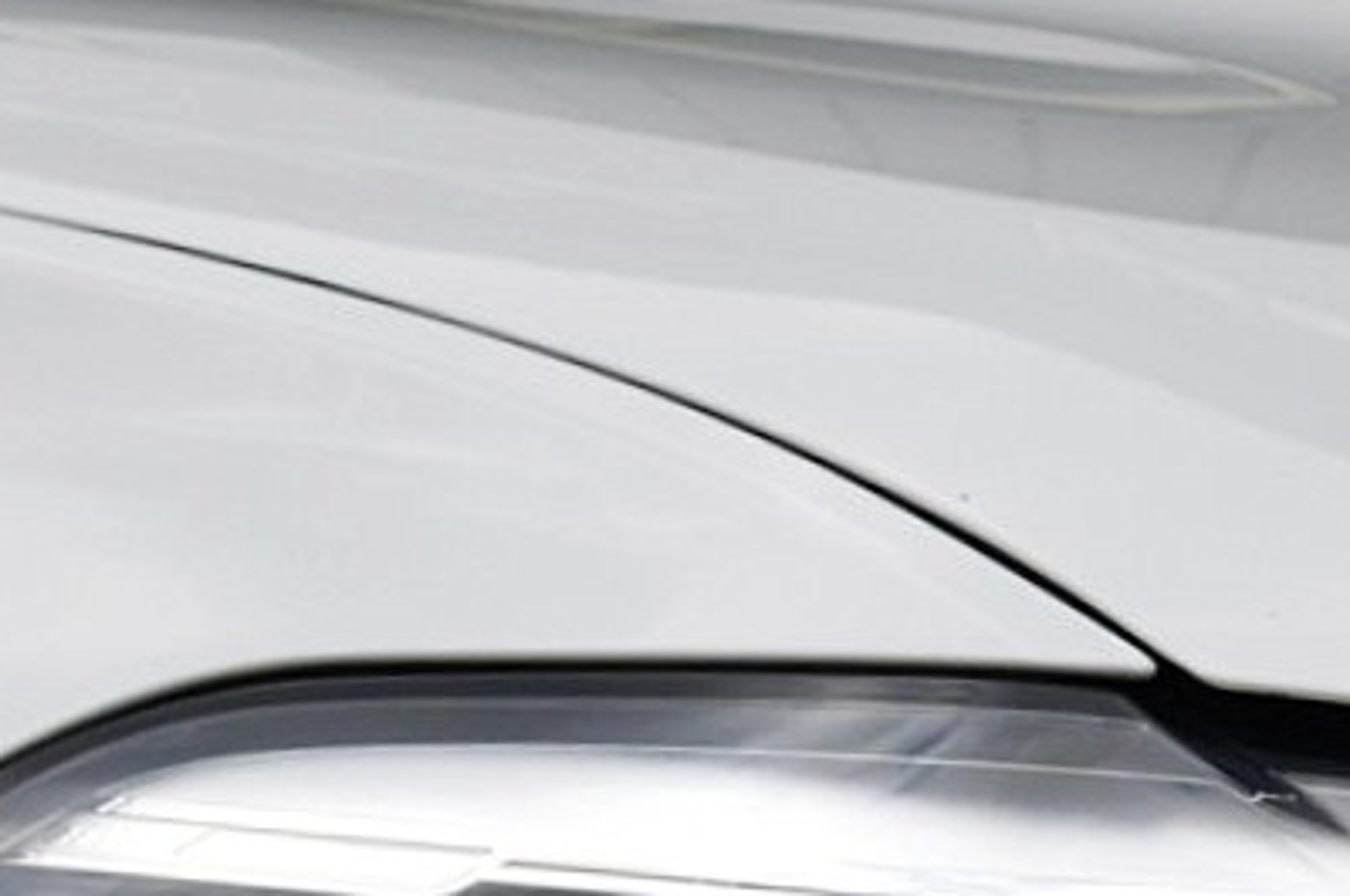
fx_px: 10974
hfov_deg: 7.0
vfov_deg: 4.6
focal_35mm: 293
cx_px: 1729
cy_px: 1643
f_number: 11
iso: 400
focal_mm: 48
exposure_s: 1/400
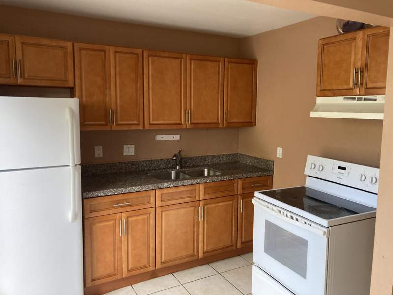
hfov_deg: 63.4
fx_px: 318
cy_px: 148
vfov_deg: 49.7
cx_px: 196
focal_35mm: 28
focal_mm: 3.99
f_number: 1.8
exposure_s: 1/66
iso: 80
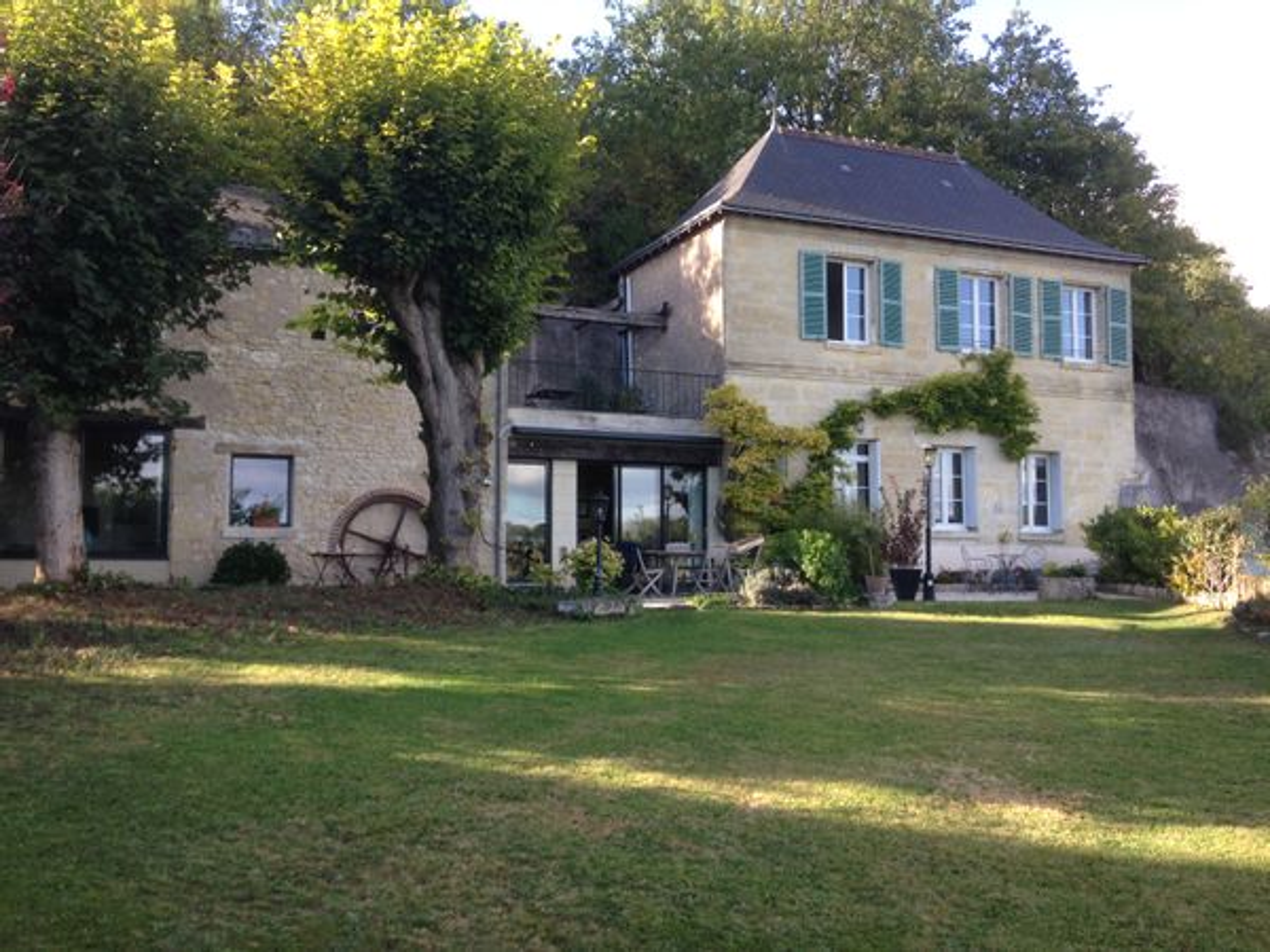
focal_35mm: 33
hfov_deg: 55.4
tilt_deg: +4.5
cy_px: 476
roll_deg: +0.4
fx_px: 1211
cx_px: 635
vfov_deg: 42.9
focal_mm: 4.12
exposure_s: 1/230
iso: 50
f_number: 2.4
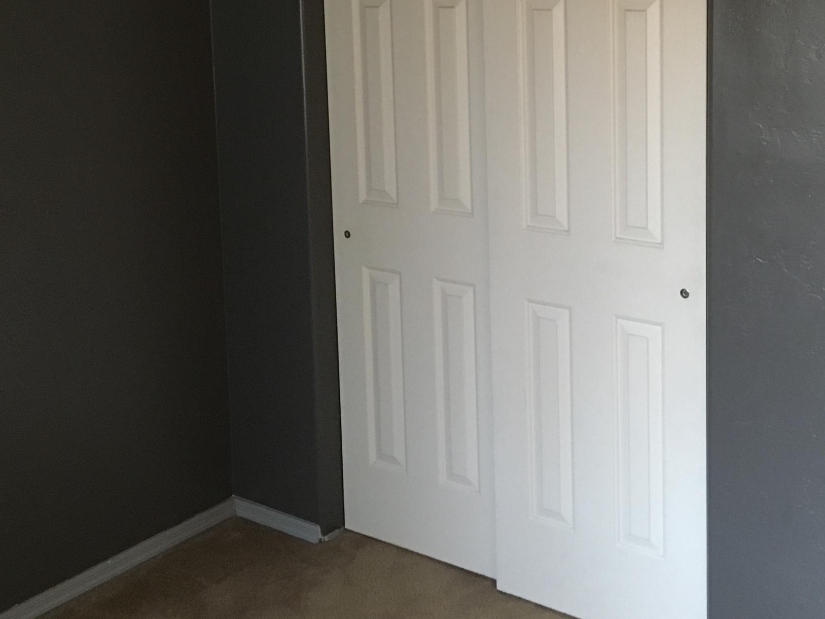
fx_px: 1239
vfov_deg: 27.6
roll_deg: +2.1
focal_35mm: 52
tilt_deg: -10.0
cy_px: 137
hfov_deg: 36.8
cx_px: 408
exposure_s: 1/17
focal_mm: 4.15
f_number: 2.2
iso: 200
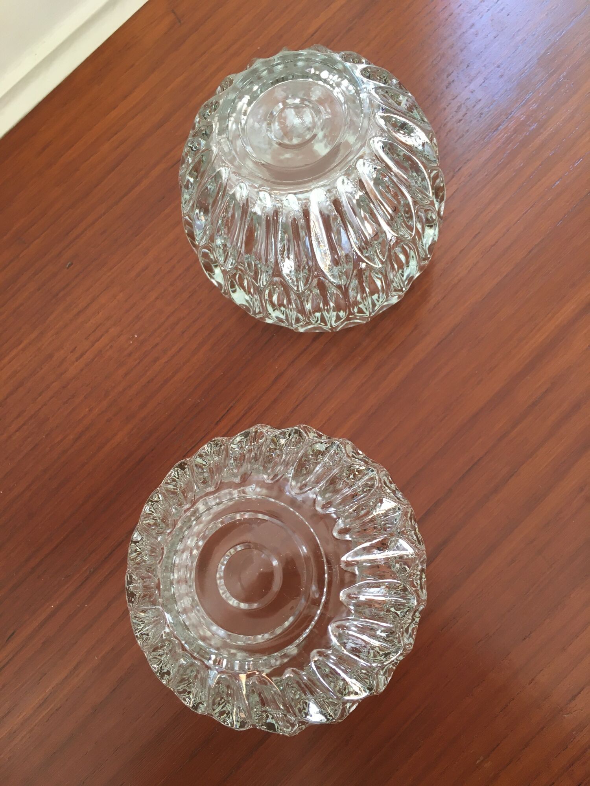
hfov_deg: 48.2
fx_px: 659
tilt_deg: -73.8
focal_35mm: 29
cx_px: 295
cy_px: 393
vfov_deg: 61.7
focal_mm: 4.15
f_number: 2.2
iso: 64
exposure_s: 1/33
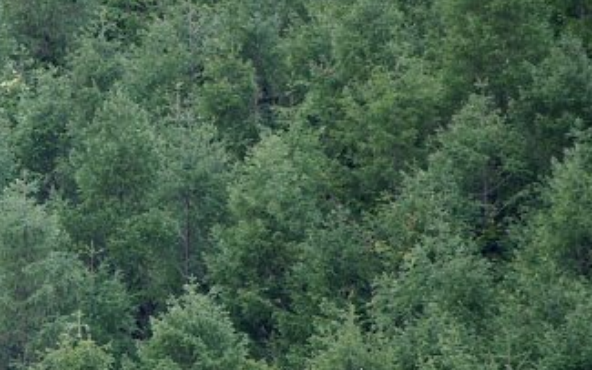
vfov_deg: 1.7
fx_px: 12147
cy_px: 191
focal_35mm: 753
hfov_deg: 2.8
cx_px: -73
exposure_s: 1/200
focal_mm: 200
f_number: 5.6
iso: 200
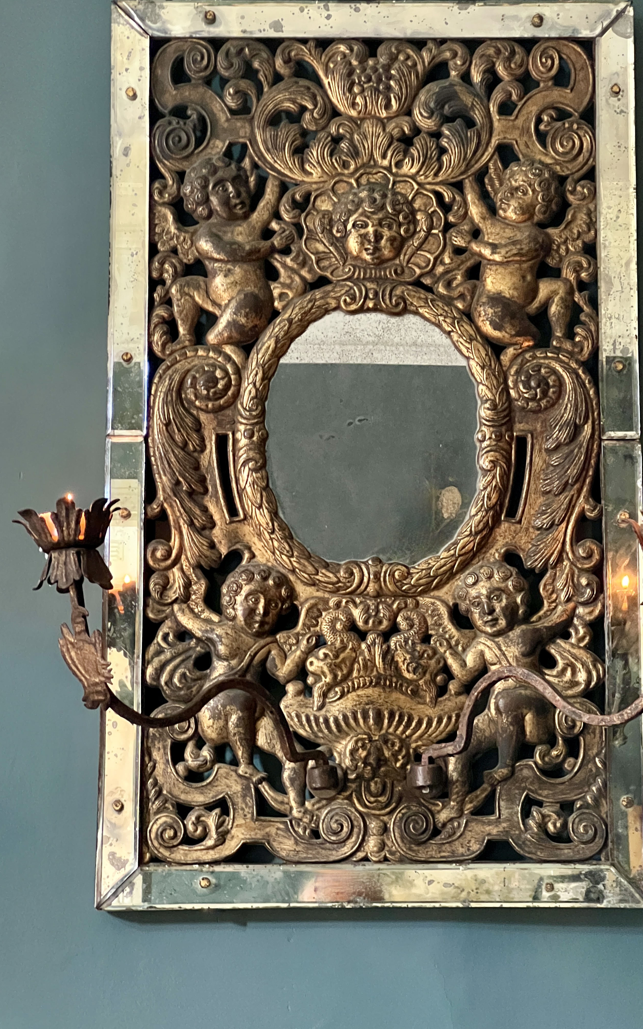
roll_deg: +0.1
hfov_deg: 15.9
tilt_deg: +8.7
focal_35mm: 82
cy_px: 517
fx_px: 2299
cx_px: 377
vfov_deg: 25.2
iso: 1250
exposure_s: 1/30
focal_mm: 9
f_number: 2.8
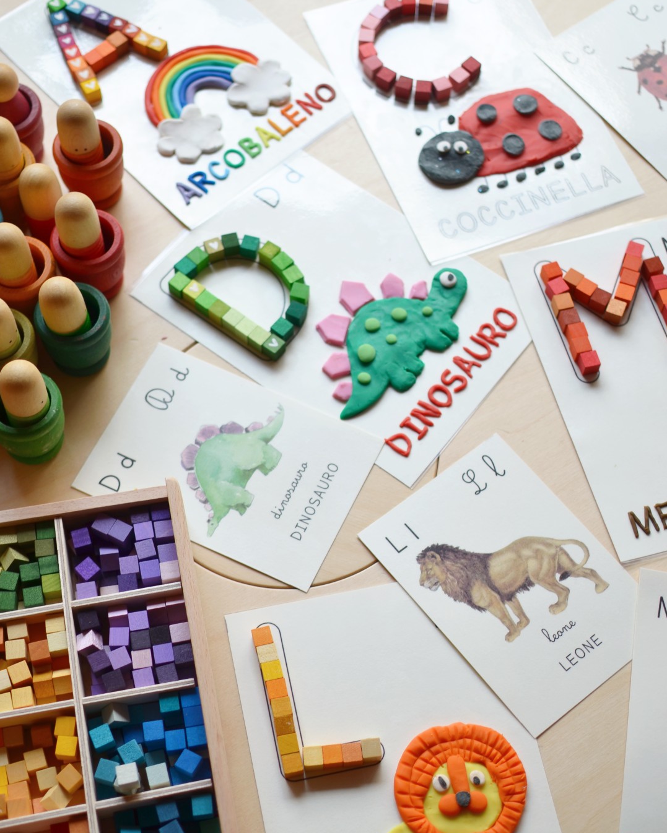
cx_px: 334
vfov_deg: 31.7
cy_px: 441
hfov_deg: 25.6
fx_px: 1470
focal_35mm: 60
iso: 100
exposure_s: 1/100
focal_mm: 35
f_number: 2
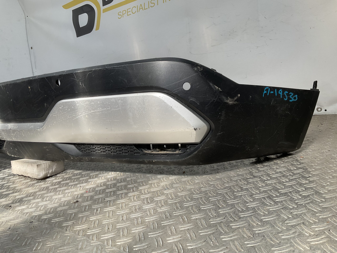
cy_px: 126
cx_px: 168
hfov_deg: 61.7
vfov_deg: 48.2
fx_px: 282
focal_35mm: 29
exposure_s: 1/432
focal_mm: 3
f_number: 1.8
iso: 16
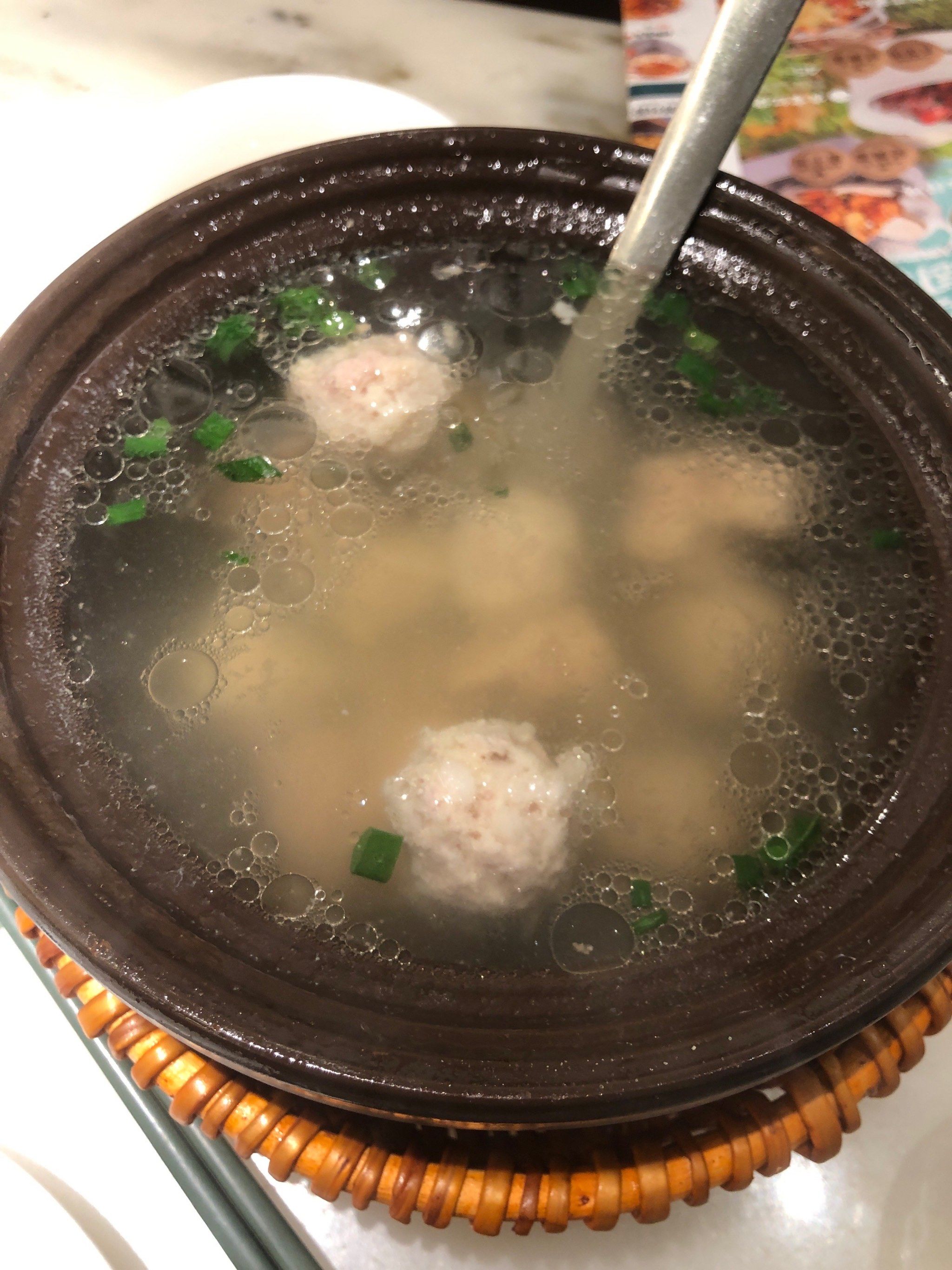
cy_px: 635
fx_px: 1027
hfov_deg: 49.8
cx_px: 476
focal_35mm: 28
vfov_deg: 63.4
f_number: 1.8
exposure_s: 1/17
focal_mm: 4
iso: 50
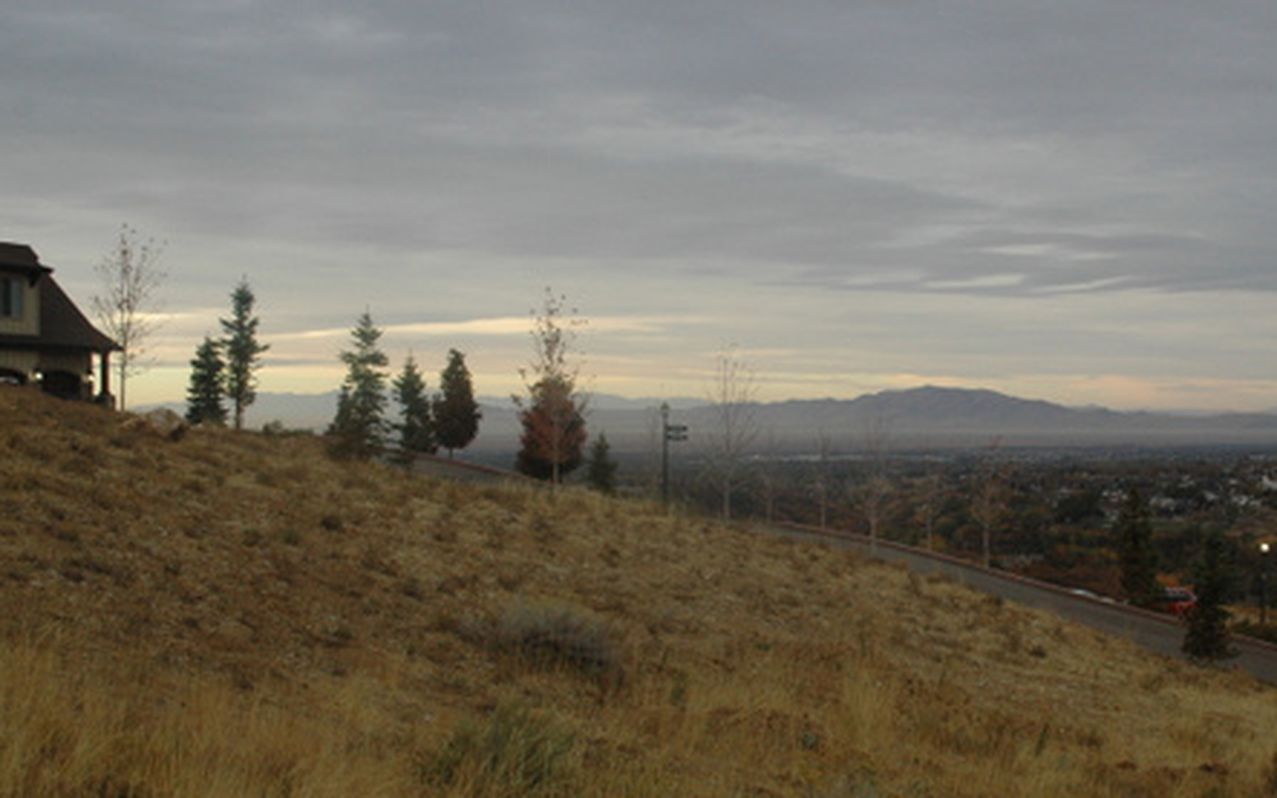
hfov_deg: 38.1
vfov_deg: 24.4
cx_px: 735
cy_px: 467
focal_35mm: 53
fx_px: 1845
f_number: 7.1
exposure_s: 1/200
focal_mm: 24
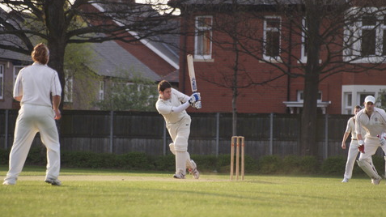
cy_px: 115
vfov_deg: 3.3
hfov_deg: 5.9
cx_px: 193
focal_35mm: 364
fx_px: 3725
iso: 400
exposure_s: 1/500
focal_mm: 230
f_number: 5.6
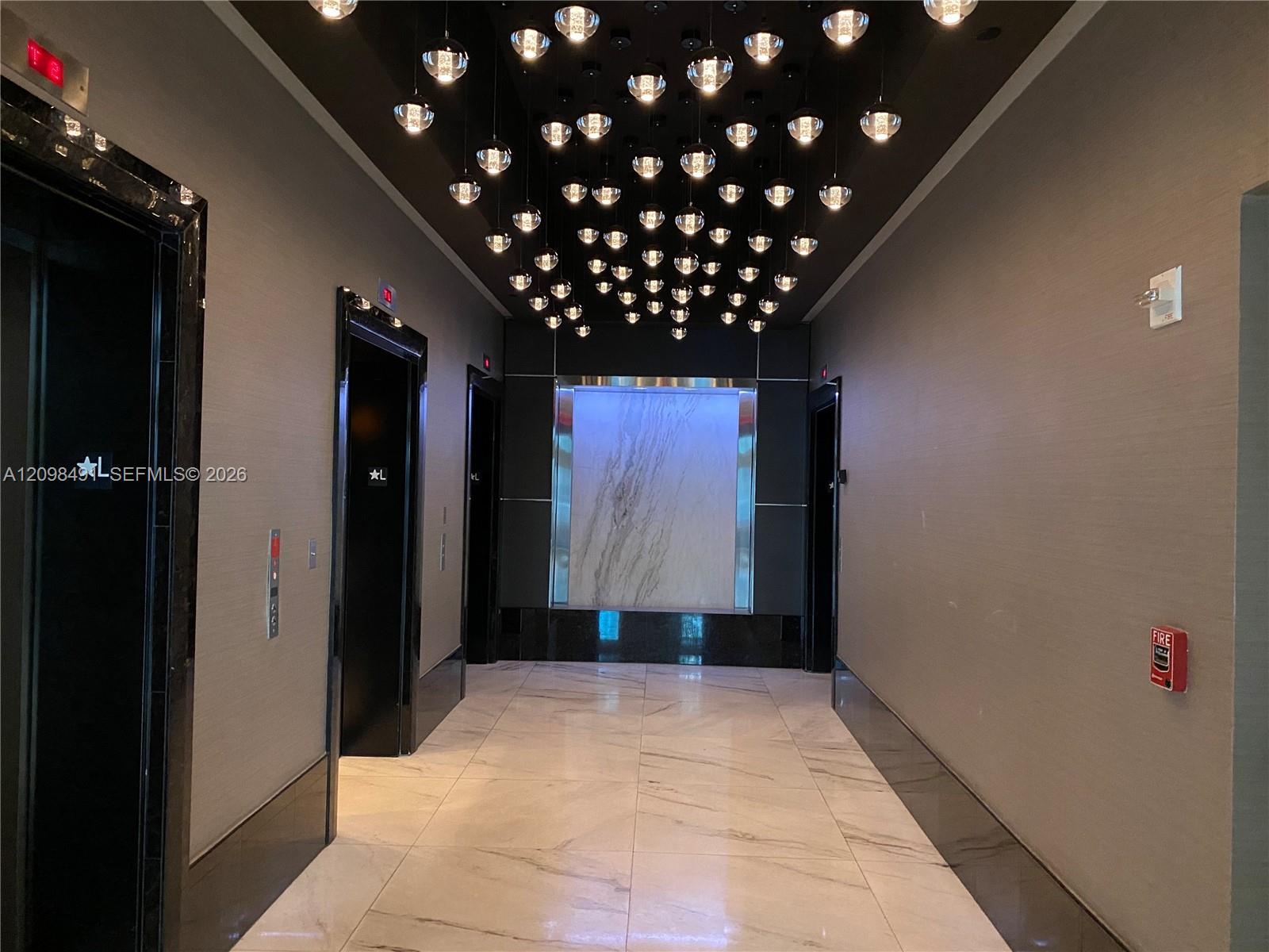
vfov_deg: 53.1
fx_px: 953
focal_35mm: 26
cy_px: 476
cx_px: 634
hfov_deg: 67.3
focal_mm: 4.25
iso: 640
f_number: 1.8
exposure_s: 1/30
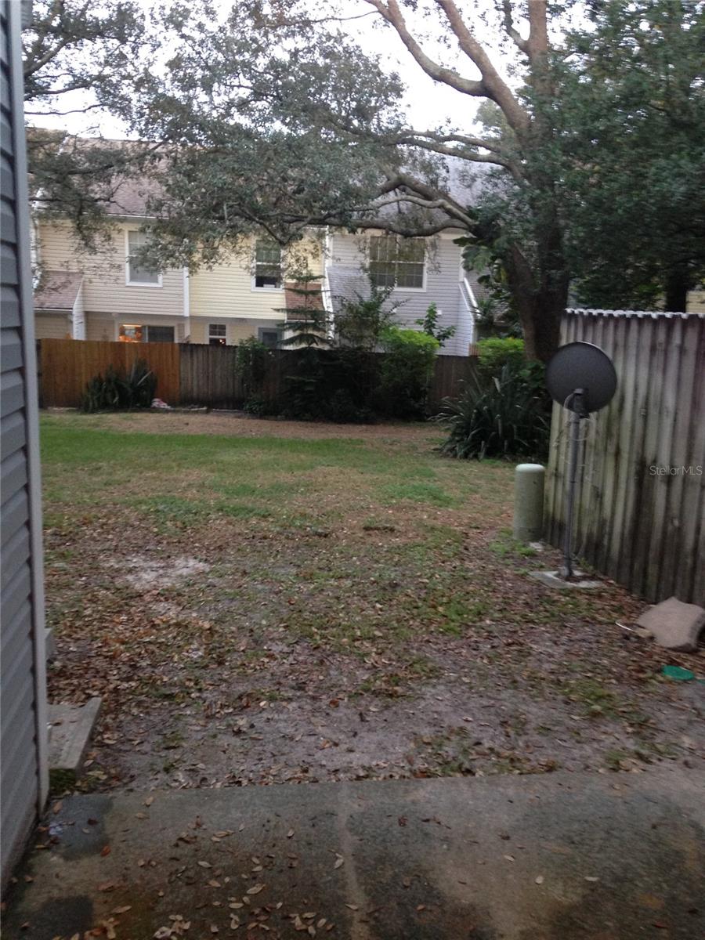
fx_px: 896
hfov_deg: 42.9
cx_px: 352
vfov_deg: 55.4
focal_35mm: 33
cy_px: 470
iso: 200
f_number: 2.4
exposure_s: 1/20
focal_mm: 4.12
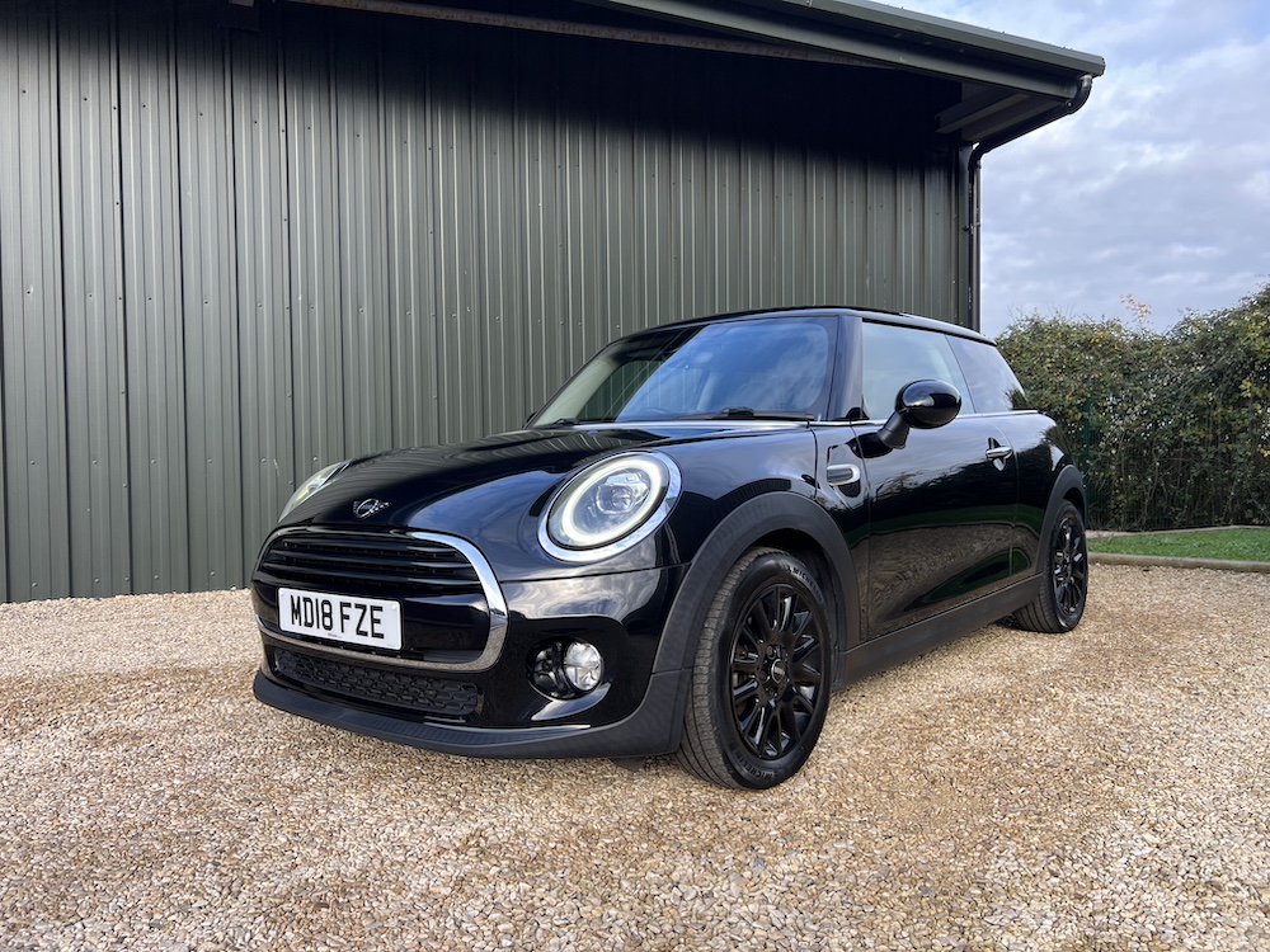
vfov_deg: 53.1
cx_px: 635
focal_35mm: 26
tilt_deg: -0.9
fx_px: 954
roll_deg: +2.7
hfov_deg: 67.3
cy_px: 476
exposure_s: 1/533
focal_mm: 5.7
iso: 50
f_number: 1.5
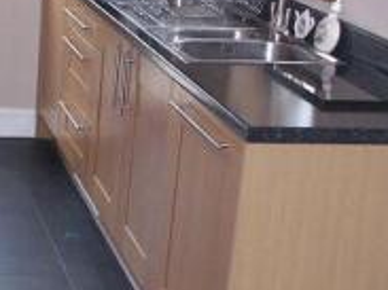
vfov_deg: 16.5
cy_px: 58
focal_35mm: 89
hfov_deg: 19.2
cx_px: -198
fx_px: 997
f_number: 2.8
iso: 200
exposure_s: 1/60
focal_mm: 7.33
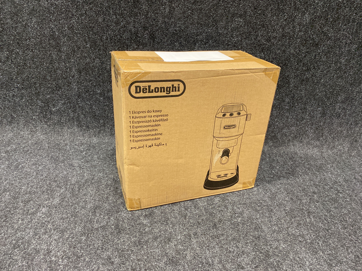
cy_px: 136
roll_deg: -3.3
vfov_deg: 53.1
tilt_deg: -27.6
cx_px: 181
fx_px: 272
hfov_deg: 67.3
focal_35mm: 26
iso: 400
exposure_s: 1/60
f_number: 1.8
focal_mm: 4.25
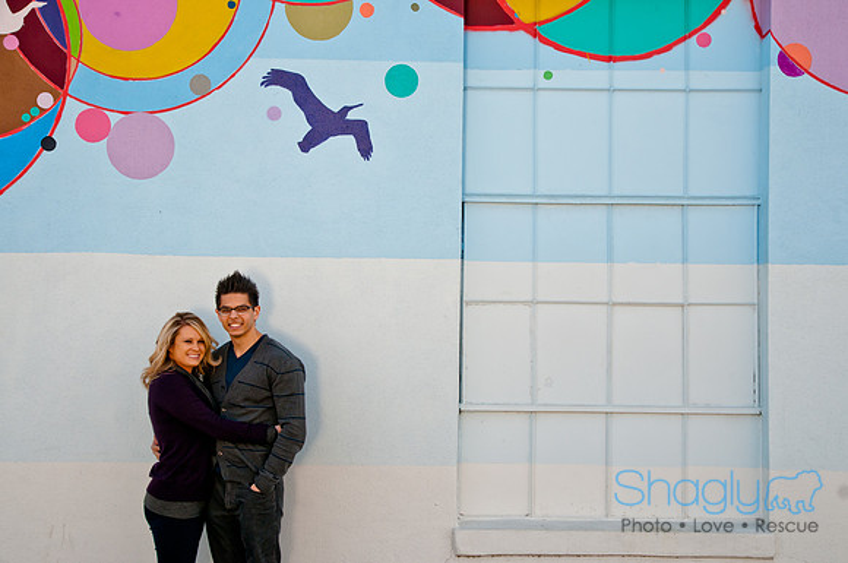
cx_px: 424
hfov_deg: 41.2
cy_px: 282
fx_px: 1129
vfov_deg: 28.0
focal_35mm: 48
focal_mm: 32
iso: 200
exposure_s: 1/250
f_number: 6.3
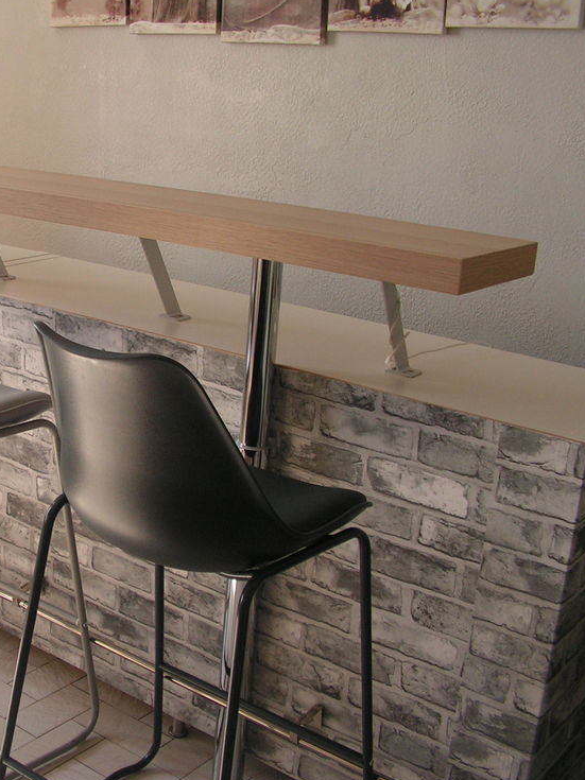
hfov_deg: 28.7
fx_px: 1104
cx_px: 83
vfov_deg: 38.9
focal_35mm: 49
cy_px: 393
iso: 100
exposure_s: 1/40
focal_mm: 6
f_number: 3.2
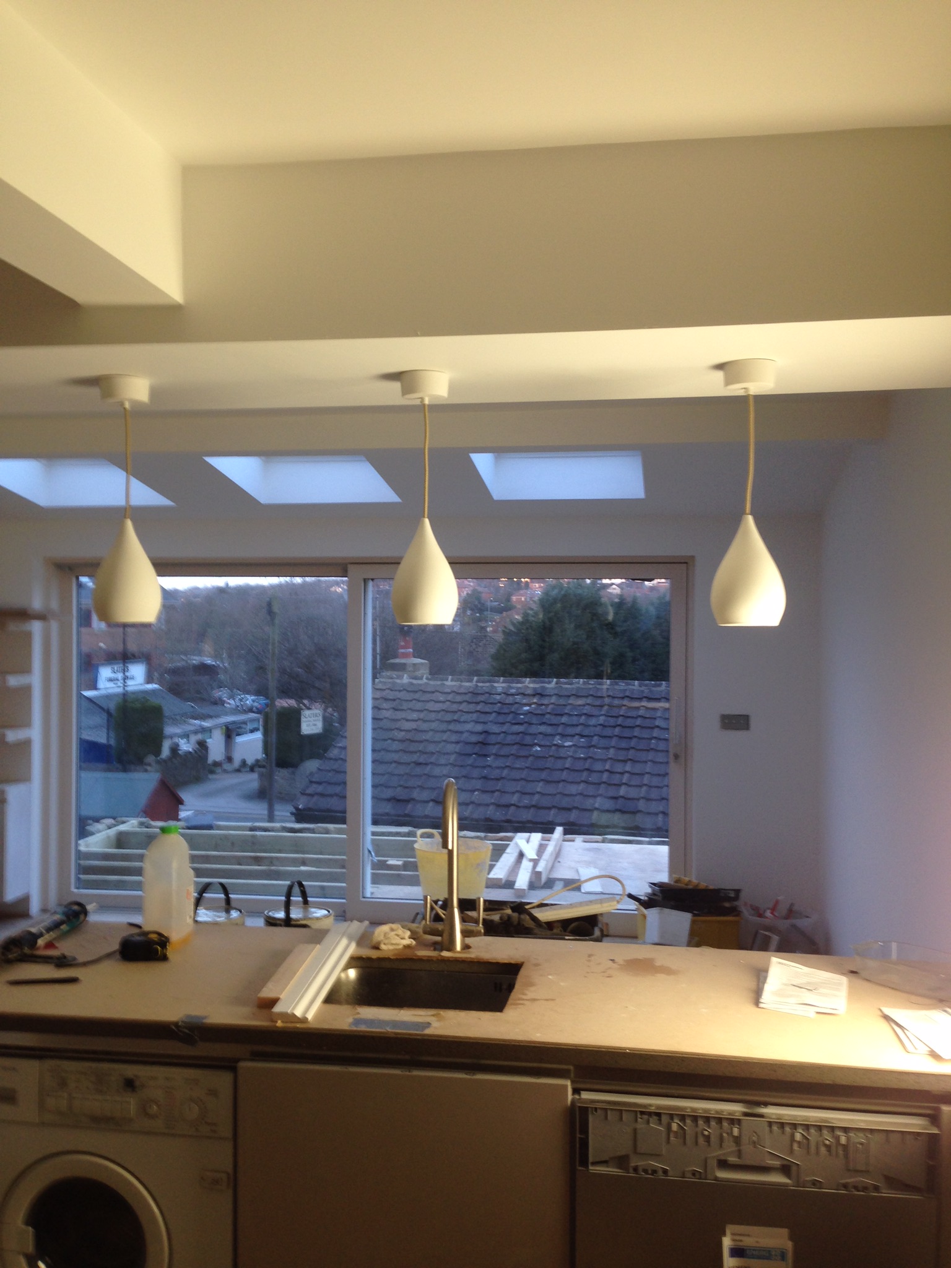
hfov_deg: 42.9
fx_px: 1209
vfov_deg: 55.4
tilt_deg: -0.5
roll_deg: -1.1
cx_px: 476
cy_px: 634
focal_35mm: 33
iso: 50
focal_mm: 4.12
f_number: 2.4
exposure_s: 1/20
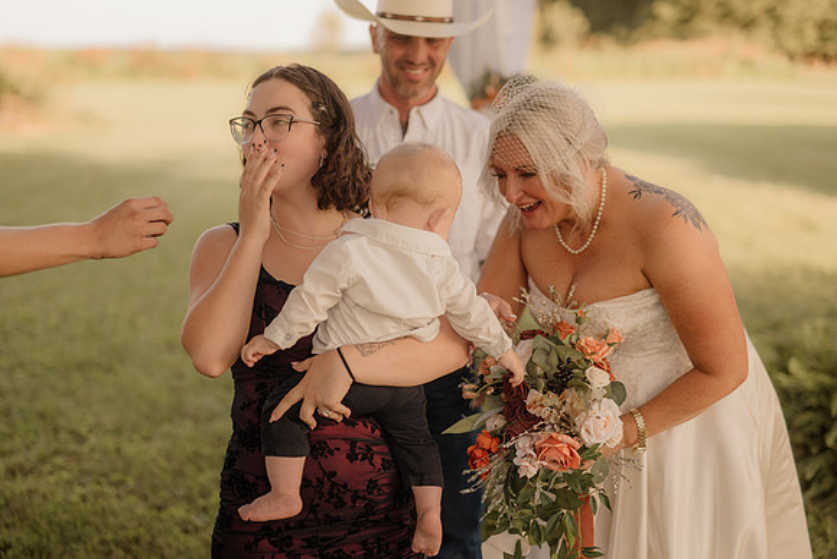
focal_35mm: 50
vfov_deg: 27.0
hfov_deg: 39.6
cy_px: 280
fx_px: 1163
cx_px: 418
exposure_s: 1/640
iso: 200
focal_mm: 50
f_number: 2.8
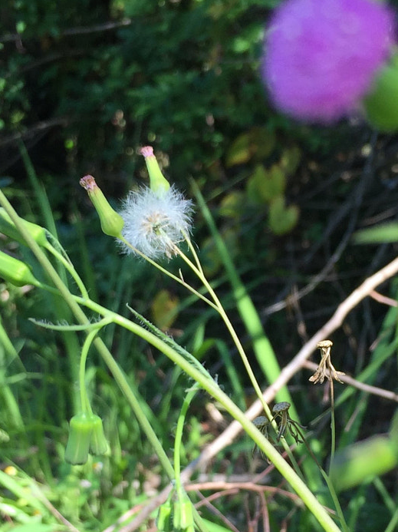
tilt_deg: -5.7
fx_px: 1028
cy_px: 357
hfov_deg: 21.8
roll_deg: -1.3
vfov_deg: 28.8
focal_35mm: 67
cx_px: 268
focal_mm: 4.15
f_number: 2.2
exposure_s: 1/241
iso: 32
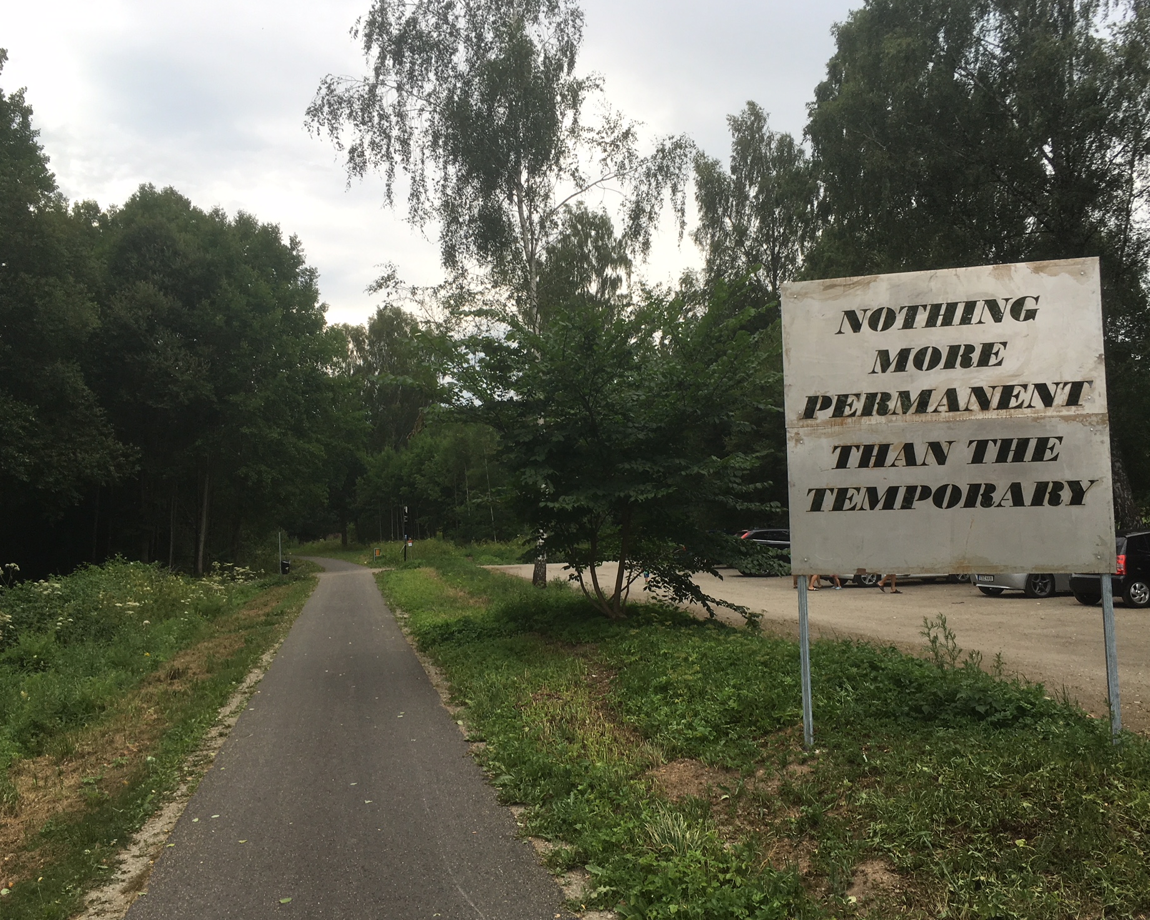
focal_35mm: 31
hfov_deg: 57.2
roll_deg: +1.3
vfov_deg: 47.1
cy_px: 465
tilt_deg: +5.4
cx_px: 595
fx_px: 1055
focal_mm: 4.15
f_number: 2.2
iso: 25
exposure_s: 1/223
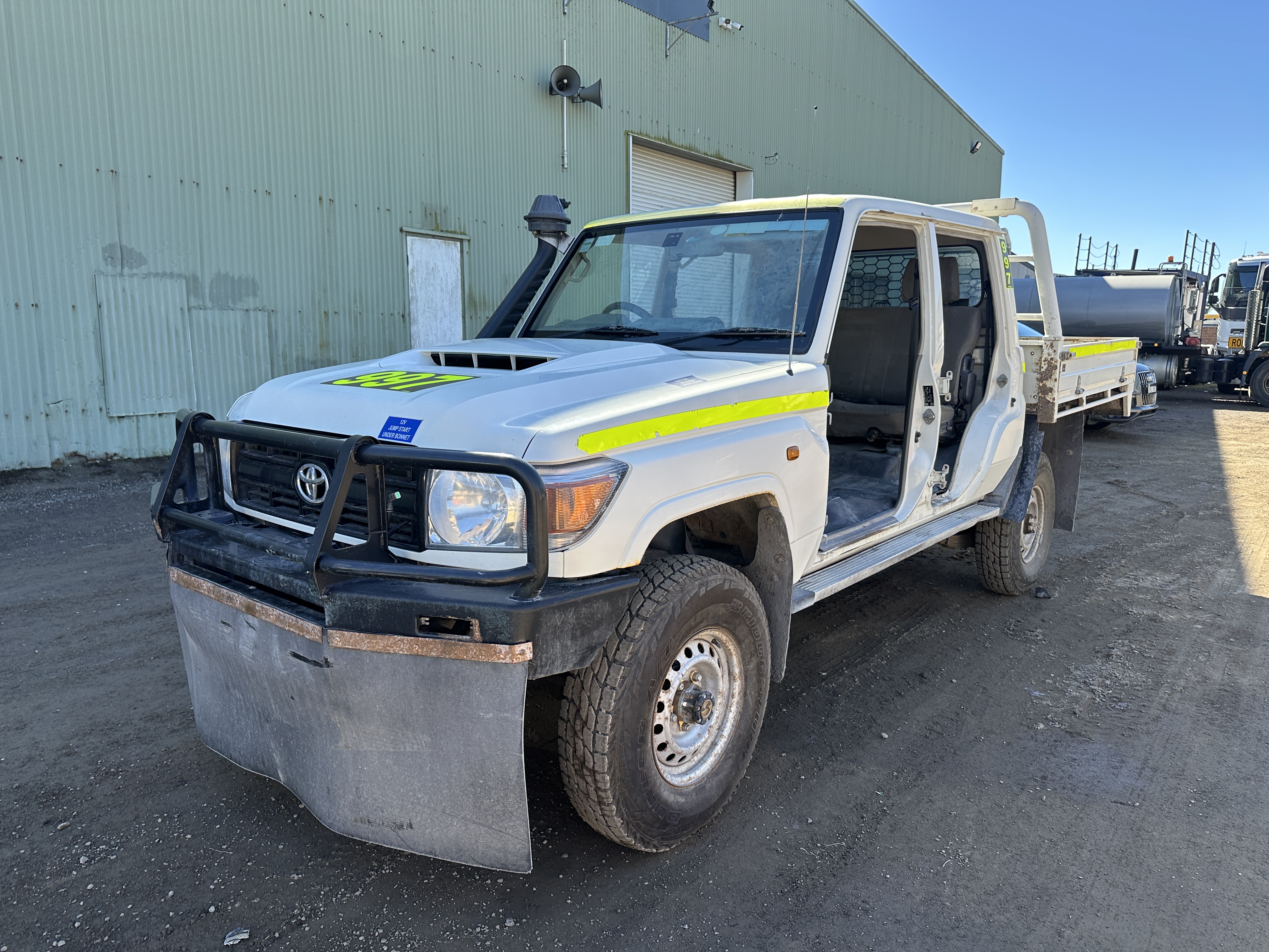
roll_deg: -0.2
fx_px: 880
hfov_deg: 71.6
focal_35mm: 24
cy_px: 476
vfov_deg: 56.8
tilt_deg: -7.8
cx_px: 634
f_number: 1.78
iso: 80
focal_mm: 6.86
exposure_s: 1/918
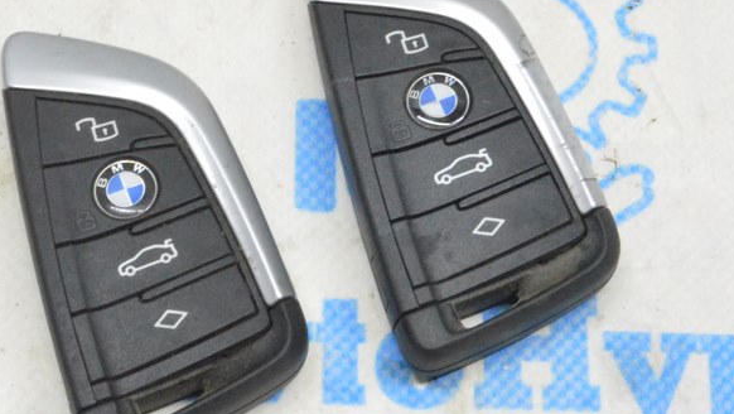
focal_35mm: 127
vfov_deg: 9.6
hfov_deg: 16.8
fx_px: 2473
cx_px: 217
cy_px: 204
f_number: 20
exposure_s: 1/13
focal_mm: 46
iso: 6400
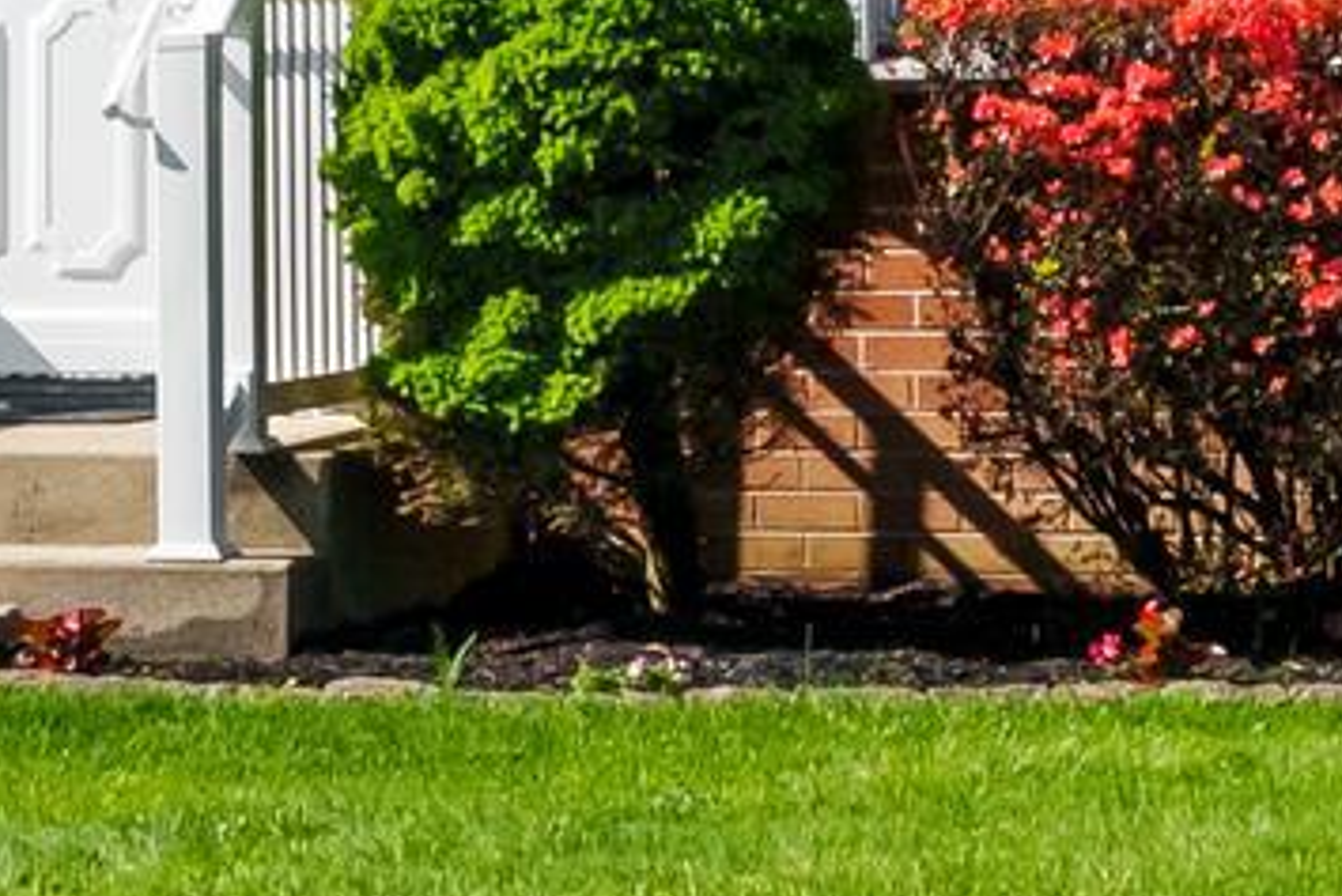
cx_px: -200
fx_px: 7533
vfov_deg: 6.7
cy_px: -694
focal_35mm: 202
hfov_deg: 10.0
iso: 400
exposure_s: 1/1000
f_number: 11
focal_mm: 35
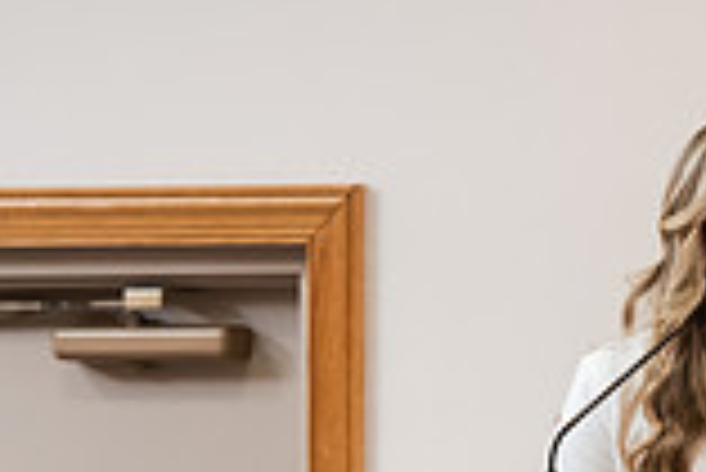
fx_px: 10874
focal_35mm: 554
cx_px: 621
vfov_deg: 2.5
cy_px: 775
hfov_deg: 3.7
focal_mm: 150
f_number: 3.2
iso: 1600
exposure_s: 1/200
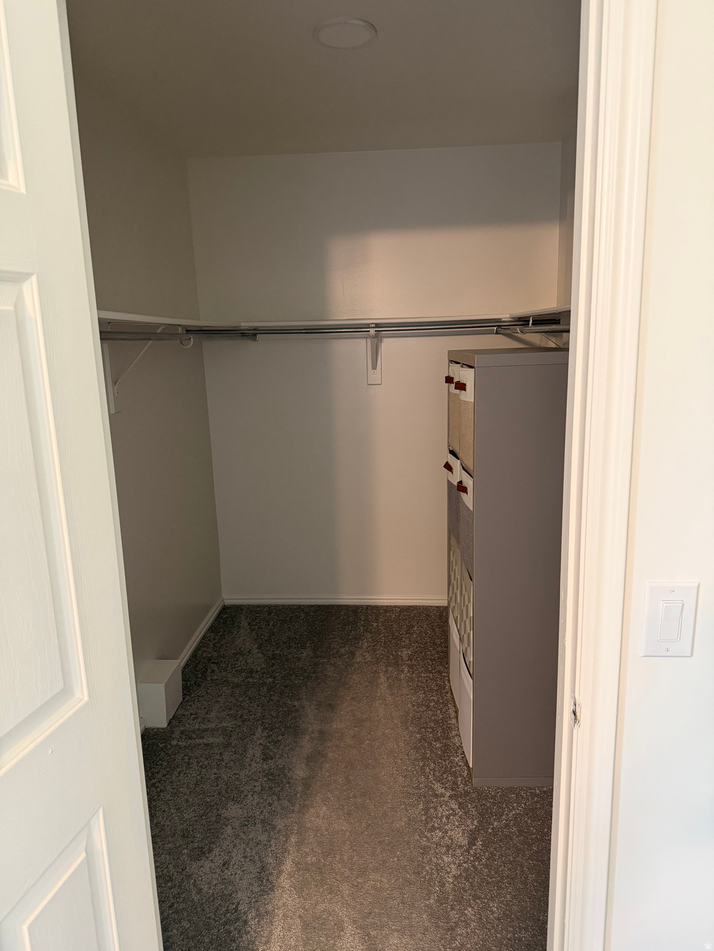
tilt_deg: -10.8
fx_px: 660
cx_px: 357
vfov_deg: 71.6
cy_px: 476
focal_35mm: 24
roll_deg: +0.9
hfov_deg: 56.8
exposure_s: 1/60
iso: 400
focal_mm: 6.76
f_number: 1.78
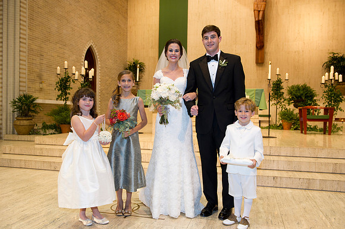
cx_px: 172
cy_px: 114
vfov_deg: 42.3
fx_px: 297
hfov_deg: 60.3
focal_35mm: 31
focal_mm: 31
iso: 1600
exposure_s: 1/80
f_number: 5
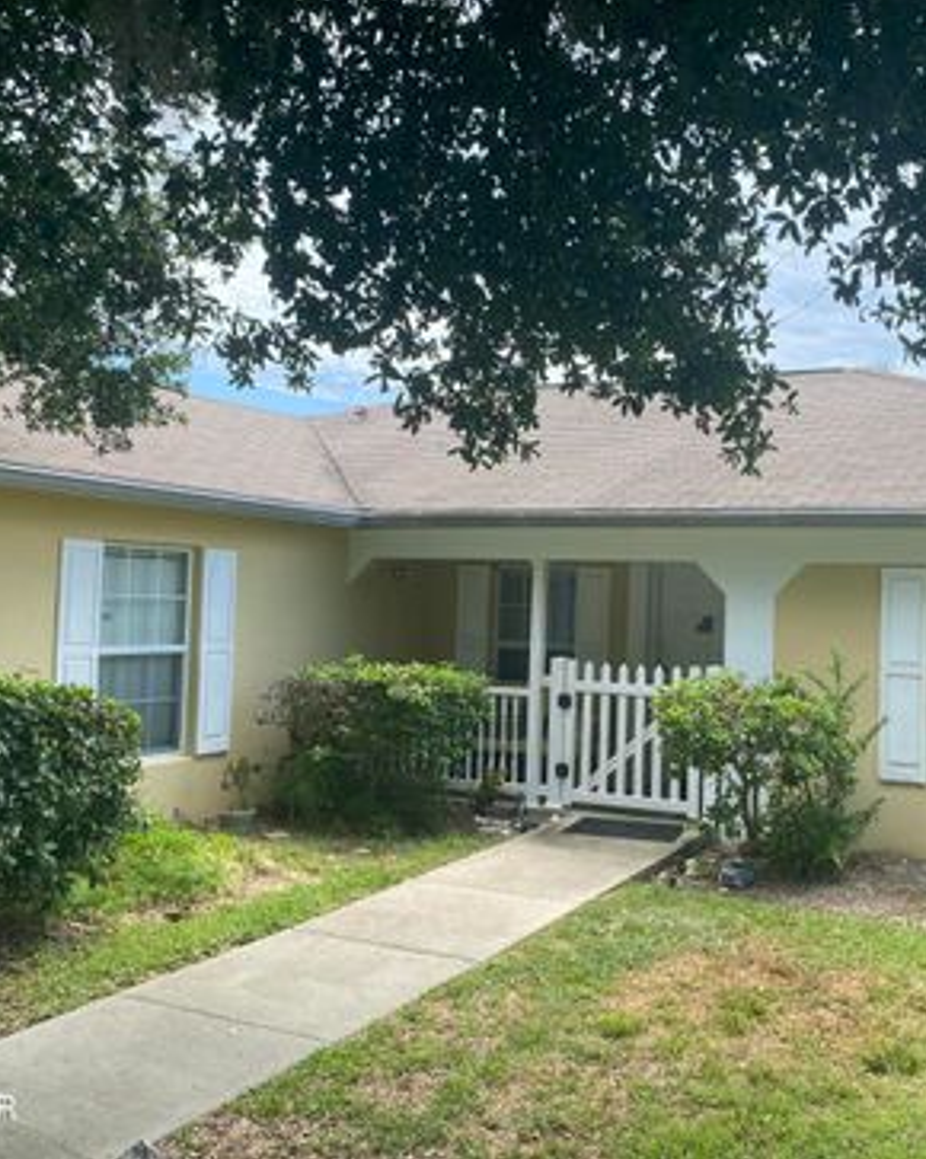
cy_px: 564
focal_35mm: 35
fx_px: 1200
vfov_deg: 51.5
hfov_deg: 41.5
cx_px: 632
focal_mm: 4.25
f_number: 1.8
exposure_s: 1/678
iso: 32
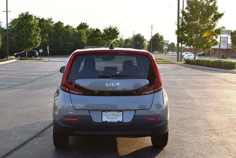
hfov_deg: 36.9
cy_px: 79
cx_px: 118
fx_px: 354
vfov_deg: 25.1
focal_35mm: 54
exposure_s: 1/250
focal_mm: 36
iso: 200
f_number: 7.1
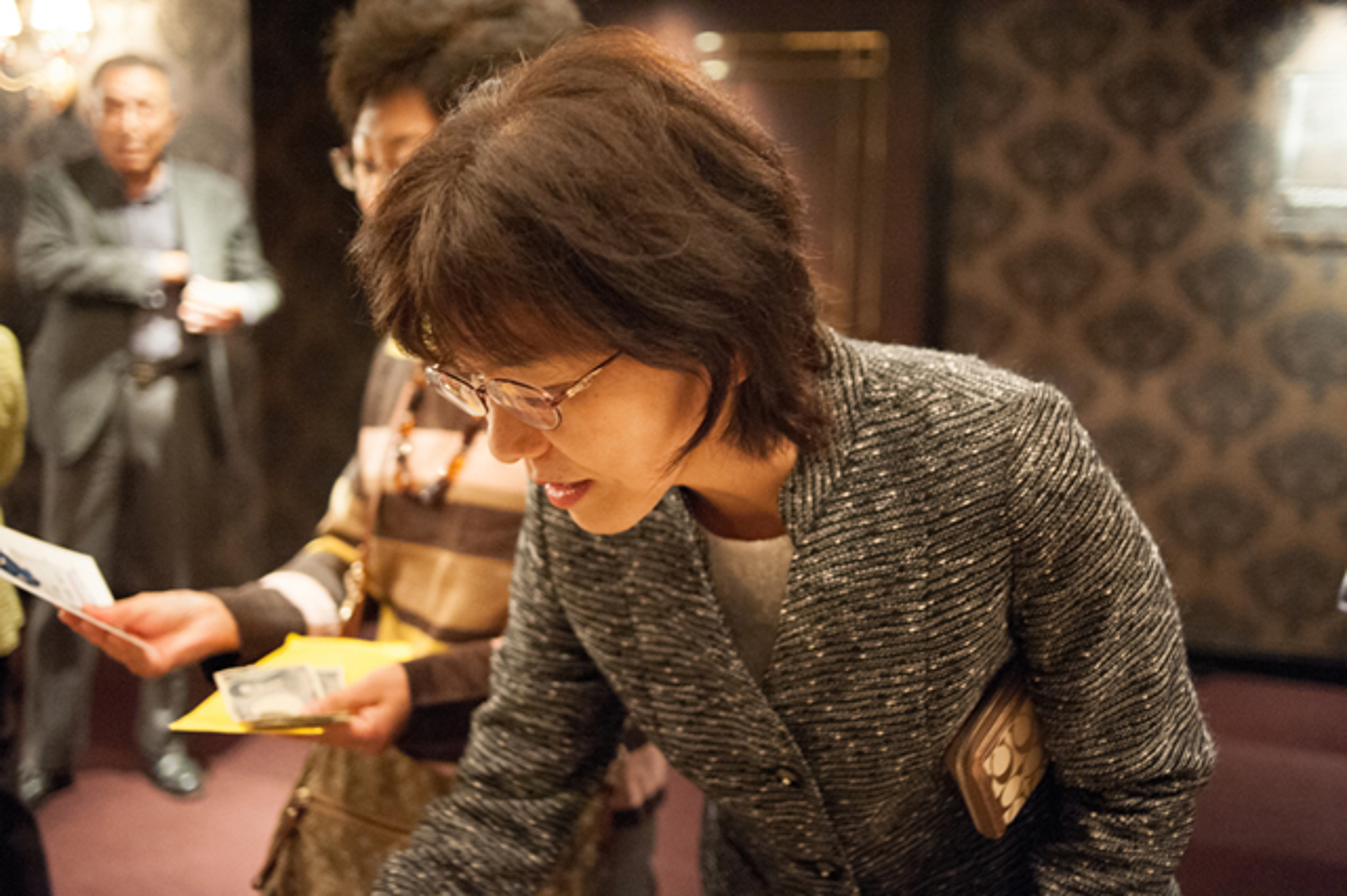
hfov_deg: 54.5
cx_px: 674
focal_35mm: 35
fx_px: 1309
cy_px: 448
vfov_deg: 37.8
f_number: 2.8
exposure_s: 1/100
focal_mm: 35
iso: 6400
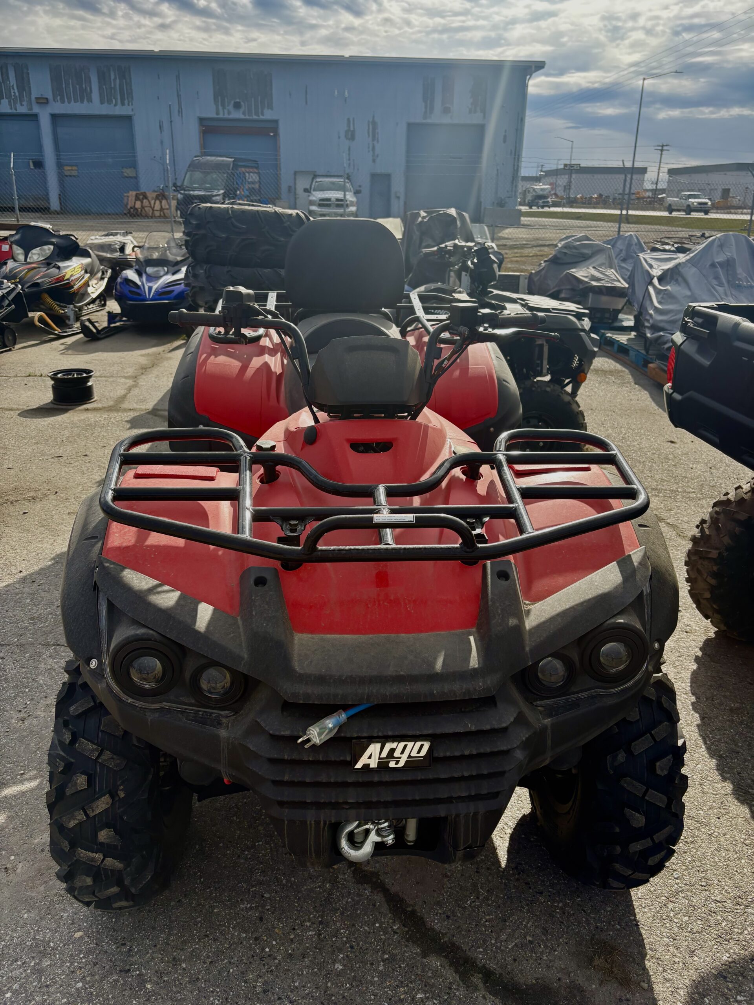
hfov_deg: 53.1
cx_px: 377
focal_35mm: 26
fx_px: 755
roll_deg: -1.2
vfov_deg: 67.3
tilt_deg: -21.0
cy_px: 502
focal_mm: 5.96
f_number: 1.6
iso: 64
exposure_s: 1/3831
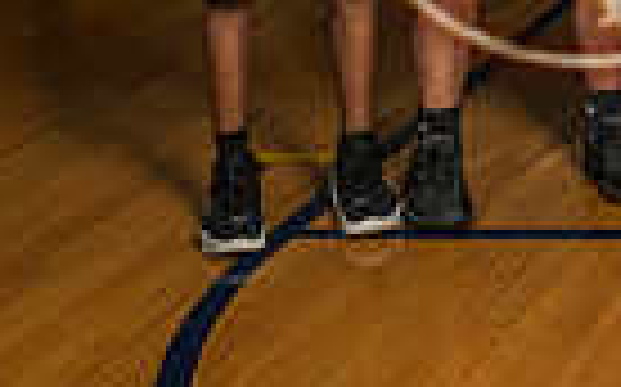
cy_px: -341
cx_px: 1122
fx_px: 2266
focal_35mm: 134
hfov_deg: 13.9
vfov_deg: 9.3
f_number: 7.1
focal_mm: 29
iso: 125
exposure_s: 1/125
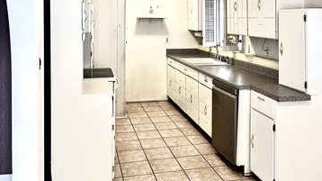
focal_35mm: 38
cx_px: 161
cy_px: 24
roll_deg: -0.1
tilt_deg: -1.9
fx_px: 324
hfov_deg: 52.8
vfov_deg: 30.0
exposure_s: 1/60
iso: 100
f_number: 1.6
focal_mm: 5.1
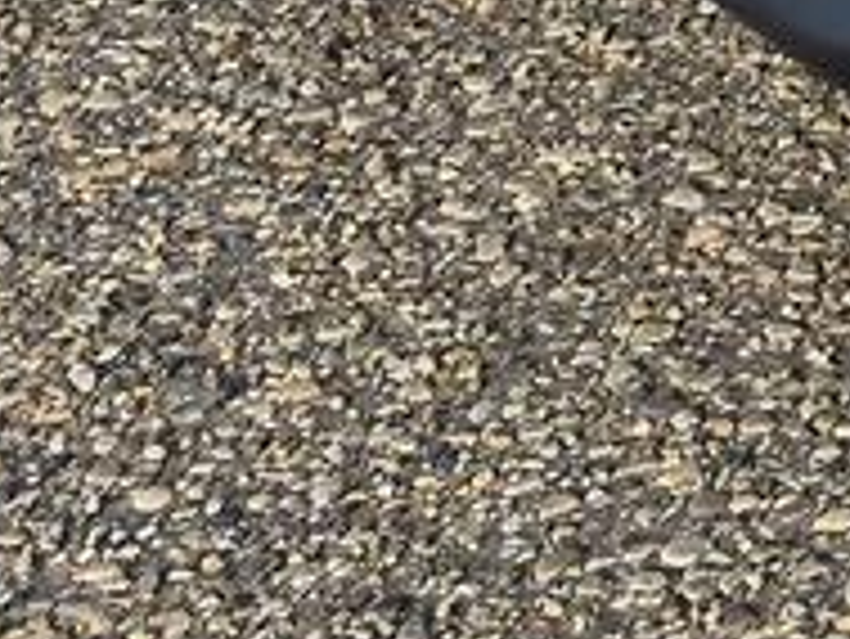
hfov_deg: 9.3
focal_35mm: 156
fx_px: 3833
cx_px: 2739
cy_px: -950
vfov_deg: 8.6
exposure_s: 1/2904
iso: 80
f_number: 1.8
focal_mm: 5.4
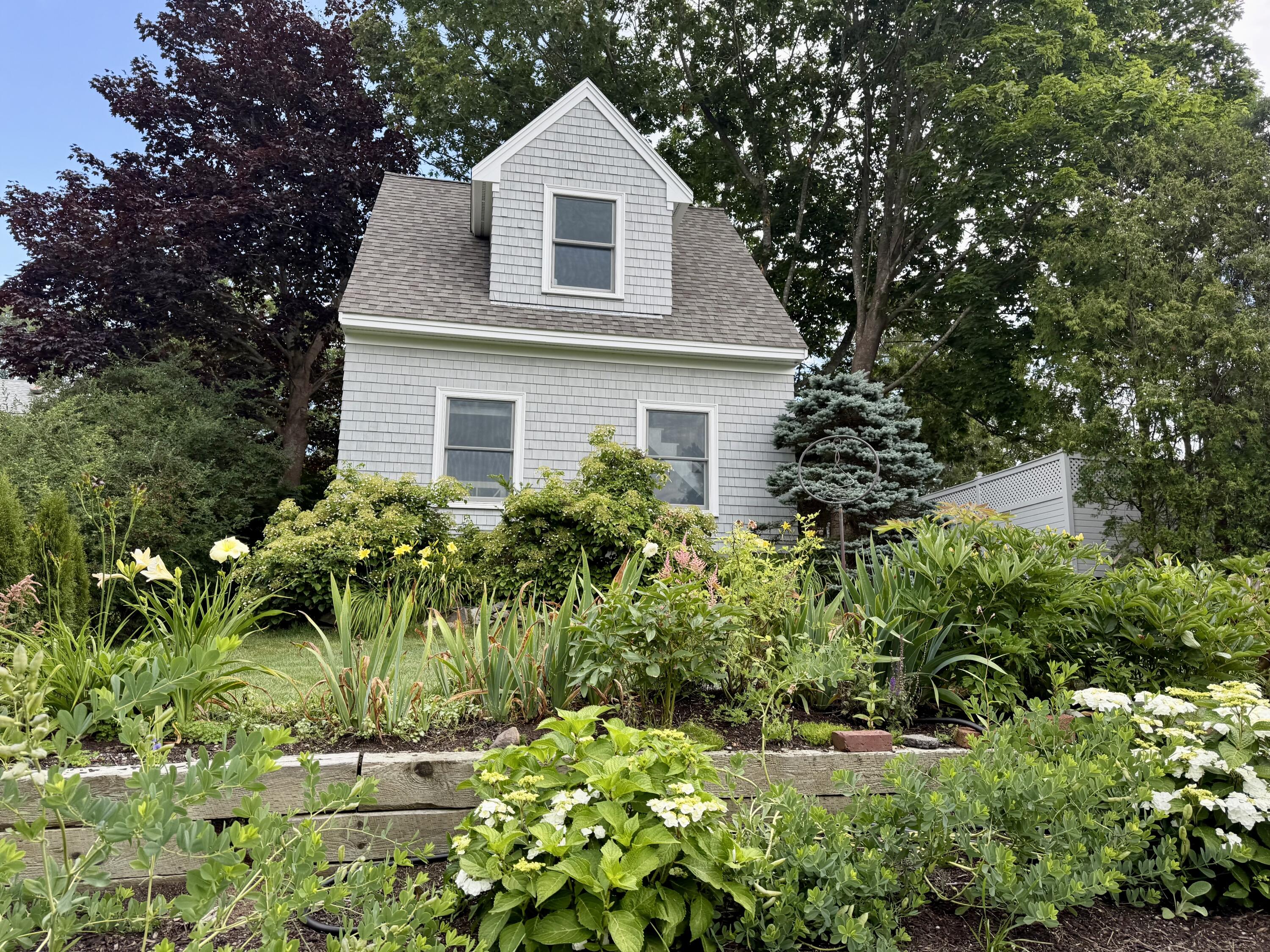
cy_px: 476
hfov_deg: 71.6
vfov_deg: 56.8
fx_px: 881
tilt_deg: +8.3
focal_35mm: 24
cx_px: 635
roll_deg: -1.0
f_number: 1.78
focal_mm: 6.76
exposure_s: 1/992
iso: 100
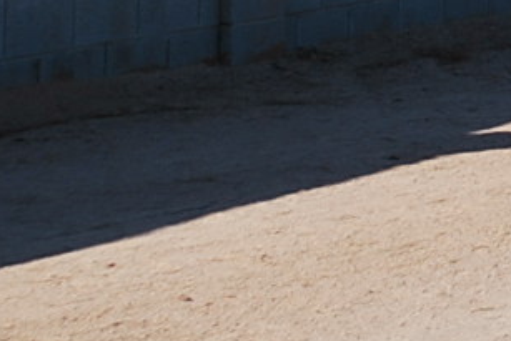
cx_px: 1062
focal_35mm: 265
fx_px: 3763
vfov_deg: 5.1
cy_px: -175
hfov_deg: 7.4
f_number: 4.5
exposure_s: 1/1000
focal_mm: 28
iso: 110
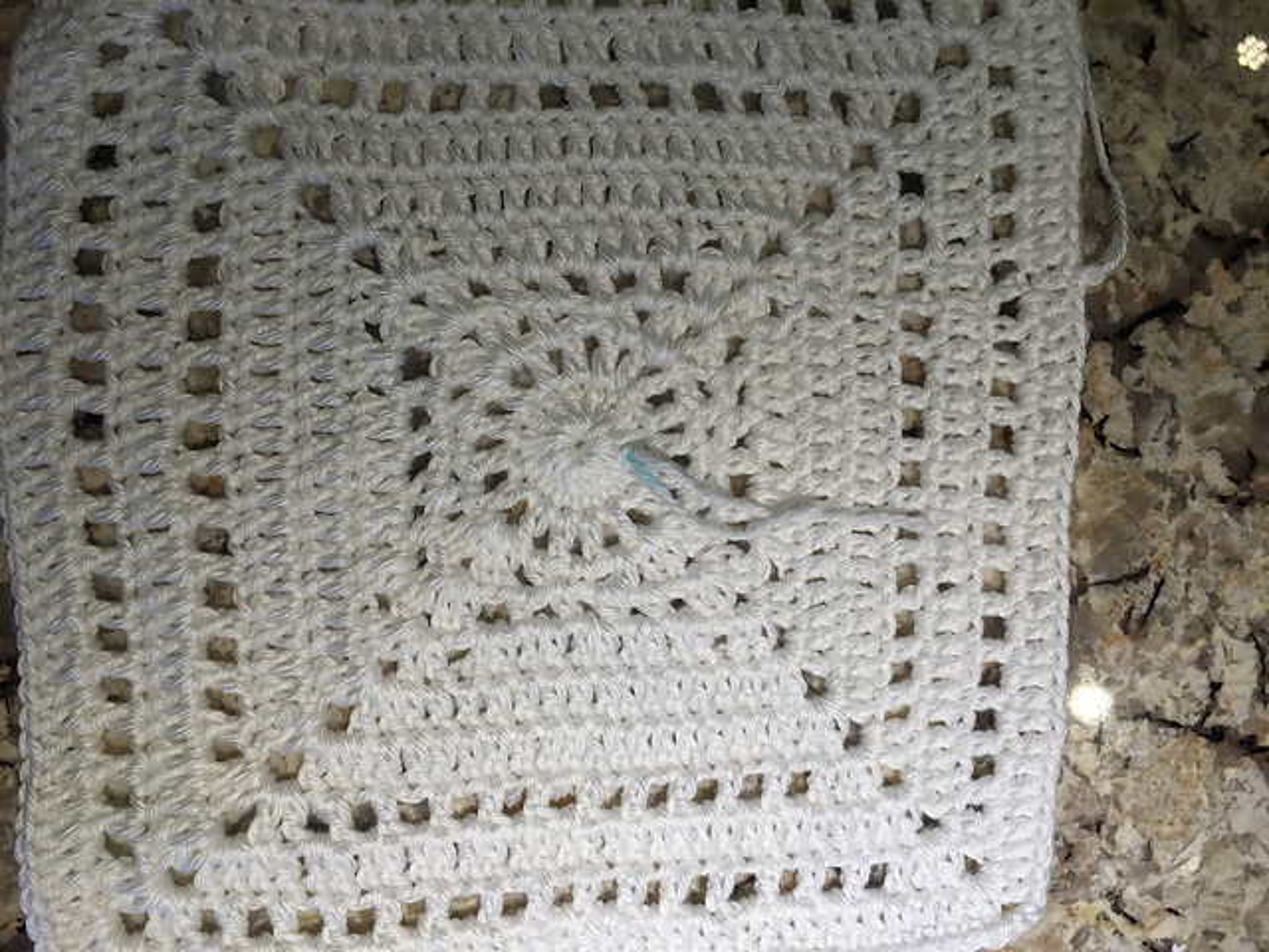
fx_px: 1063
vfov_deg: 48.2
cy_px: 476
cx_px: 634
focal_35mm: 29
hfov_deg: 61.7
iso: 32
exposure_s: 1/120
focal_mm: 4.15
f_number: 2.2
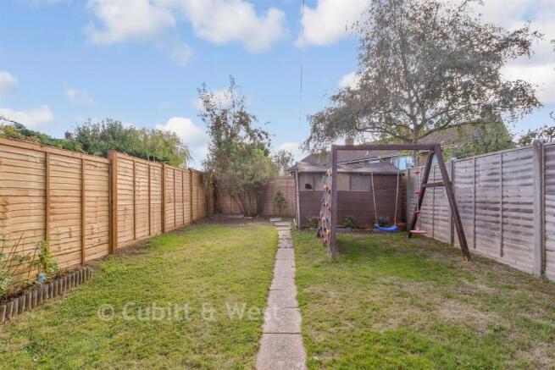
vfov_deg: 77.4
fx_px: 231
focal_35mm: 15
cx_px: 278
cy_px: 185
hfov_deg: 100.4
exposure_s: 1/125
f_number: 8
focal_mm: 10
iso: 160
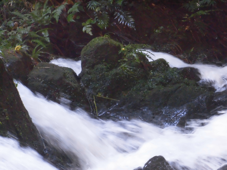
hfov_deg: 9.1
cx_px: 114
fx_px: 1423
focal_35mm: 217
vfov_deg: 6.8
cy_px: 85
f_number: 5.8
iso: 800
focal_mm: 38.8
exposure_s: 1/30
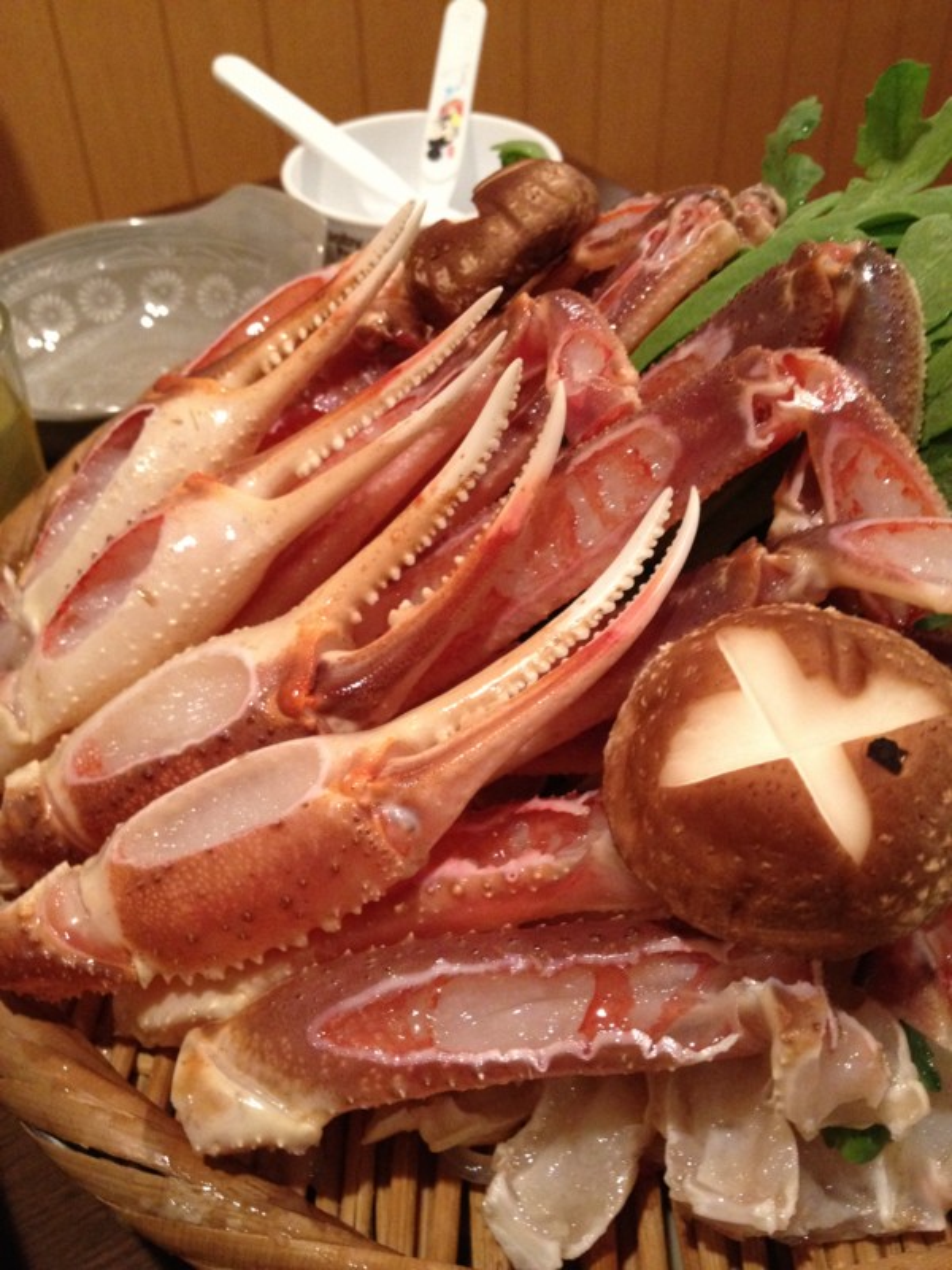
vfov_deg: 52.6
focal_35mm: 35
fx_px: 1283
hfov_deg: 40.7
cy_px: 635
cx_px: 476
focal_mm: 4.28
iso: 320
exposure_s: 1/20
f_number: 2.4
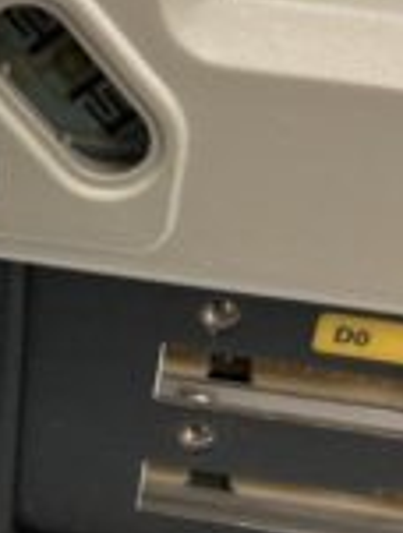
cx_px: 35
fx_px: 1144
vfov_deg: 26.2
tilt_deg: -36.9
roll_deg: -3.0
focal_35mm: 74
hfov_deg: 19.6
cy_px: 342
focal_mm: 3.99
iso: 64
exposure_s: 1/120
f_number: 1.8
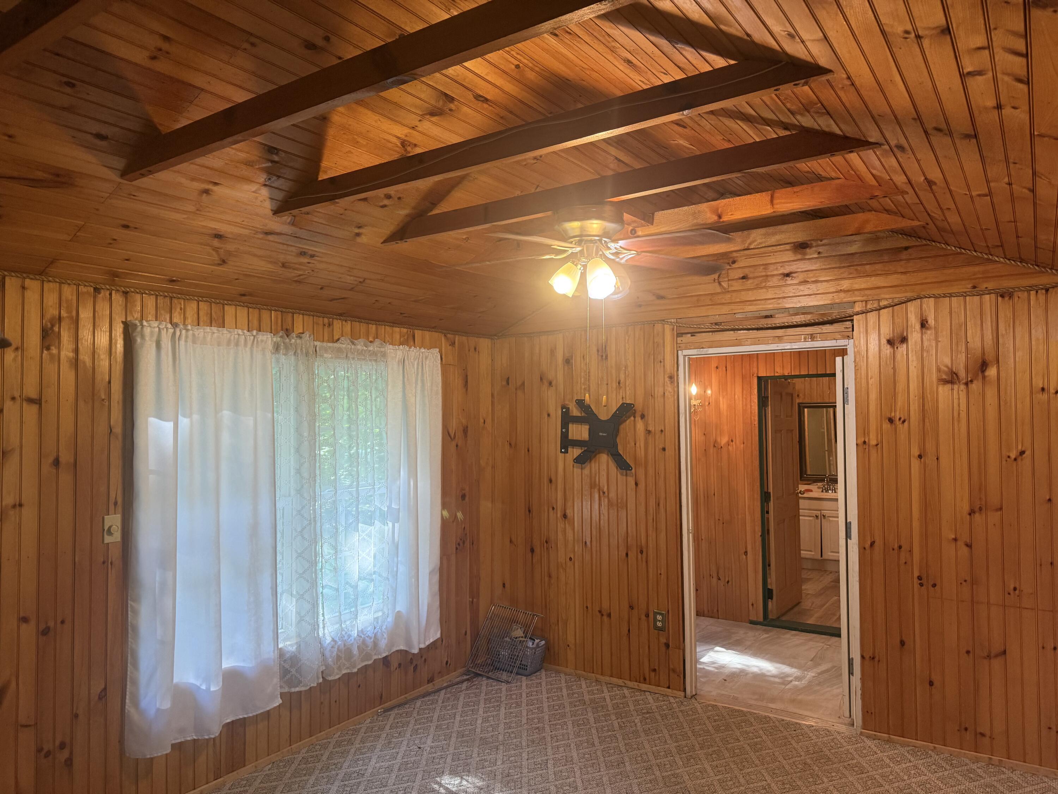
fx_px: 734
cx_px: 529
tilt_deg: +2.1
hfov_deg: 71.6
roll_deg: +0.9
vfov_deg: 56.8
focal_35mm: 24
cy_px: 397
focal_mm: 6.76
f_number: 1.78
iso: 250
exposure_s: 1/60
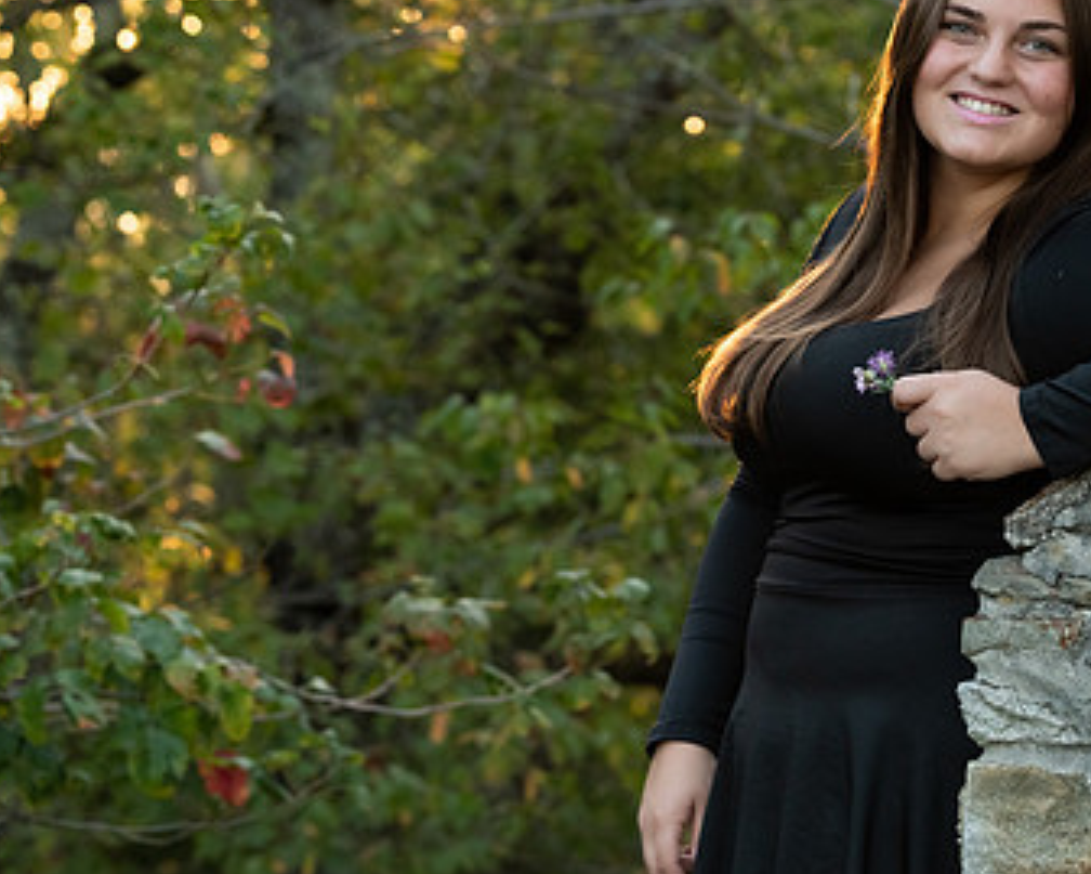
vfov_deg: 9.5
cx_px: 740
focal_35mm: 162
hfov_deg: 11.9
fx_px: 5232
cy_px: 317
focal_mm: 100
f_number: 5.6
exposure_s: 1/200
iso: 2000
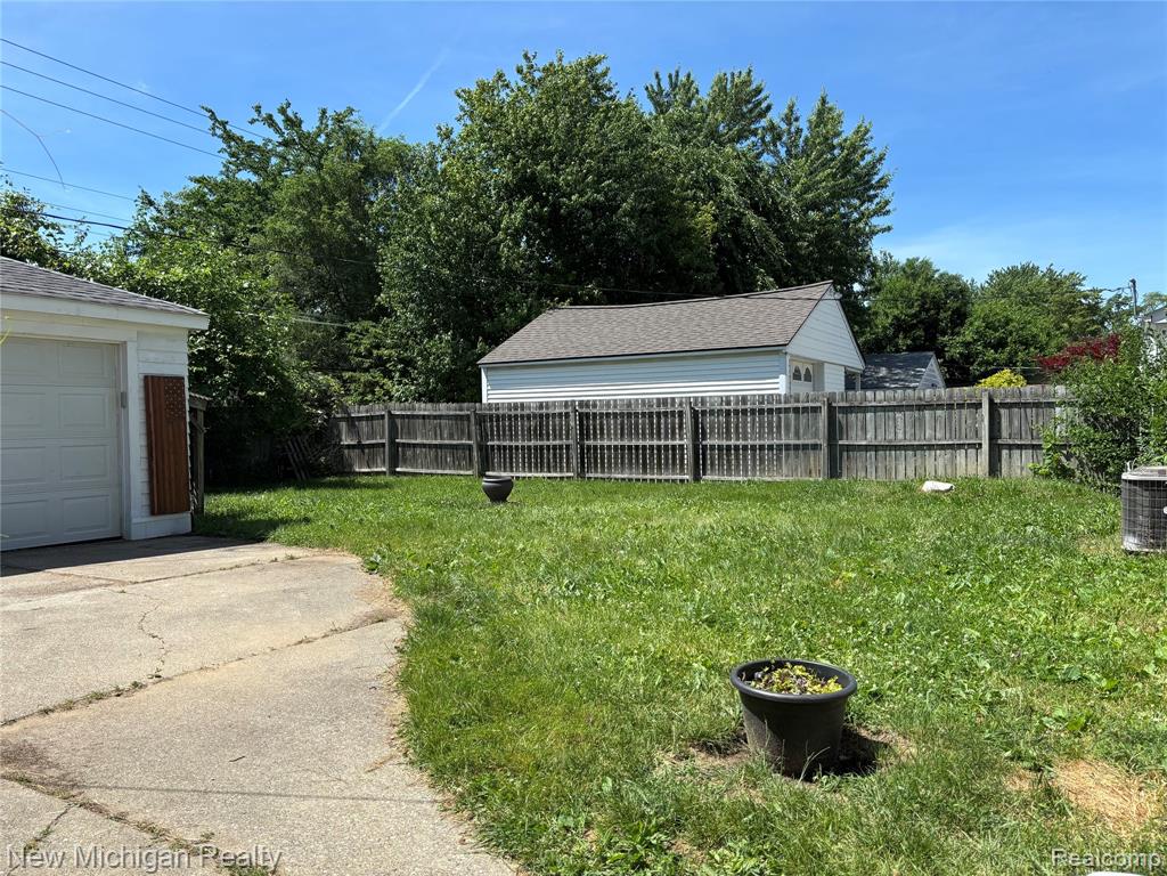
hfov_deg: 67.3
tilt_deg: -0.9
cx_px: 584
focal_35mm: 26
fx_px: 877
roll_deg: +0.6
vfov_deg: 53.1
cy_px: 438
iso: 50
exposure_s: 1/2451
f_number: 1.6
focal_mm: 5.96
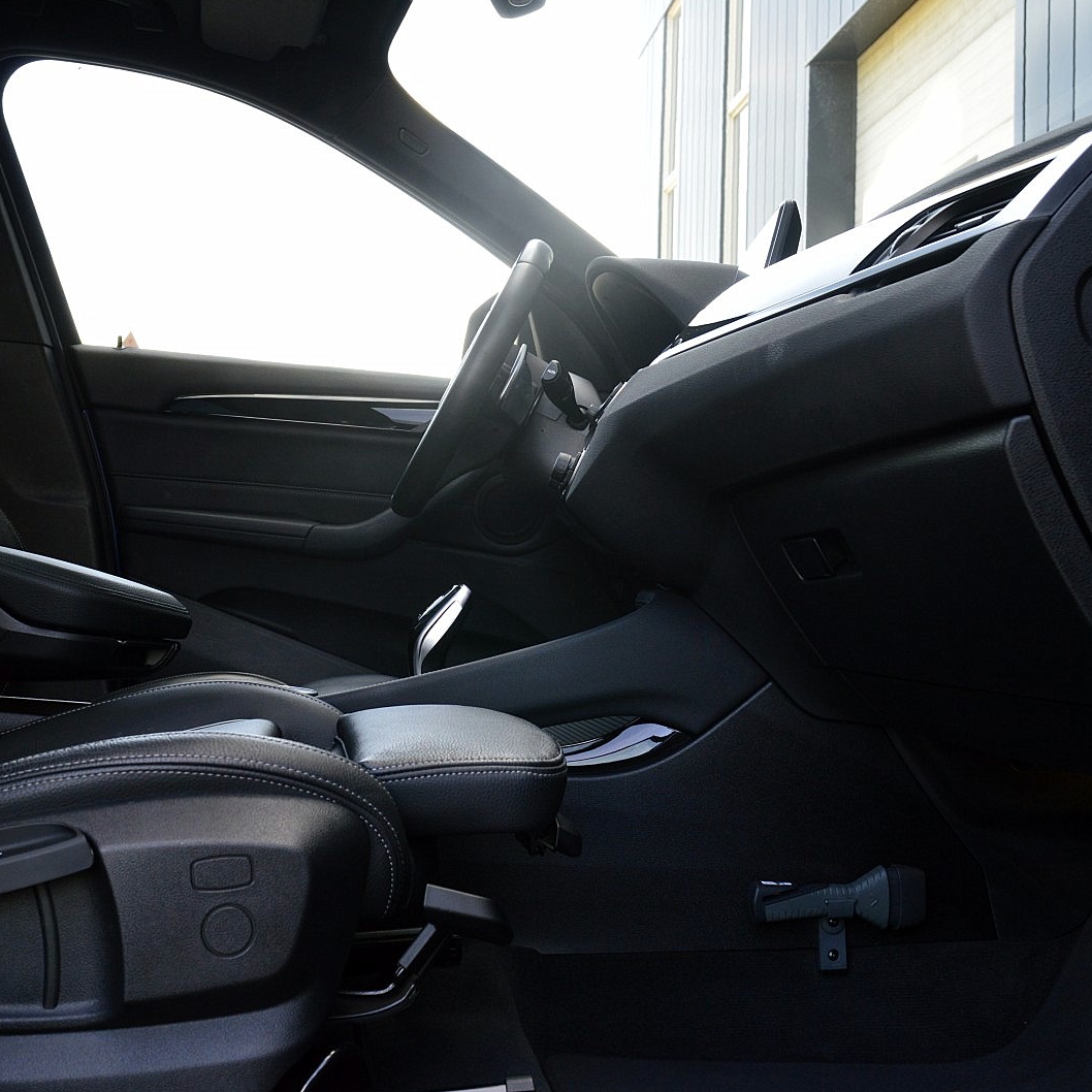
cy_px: 546
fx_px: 1535
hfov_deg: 39.1
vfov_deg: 39.2
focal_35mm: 43
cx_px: 454
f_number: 8
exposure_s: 1/80
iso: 400
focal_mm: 22
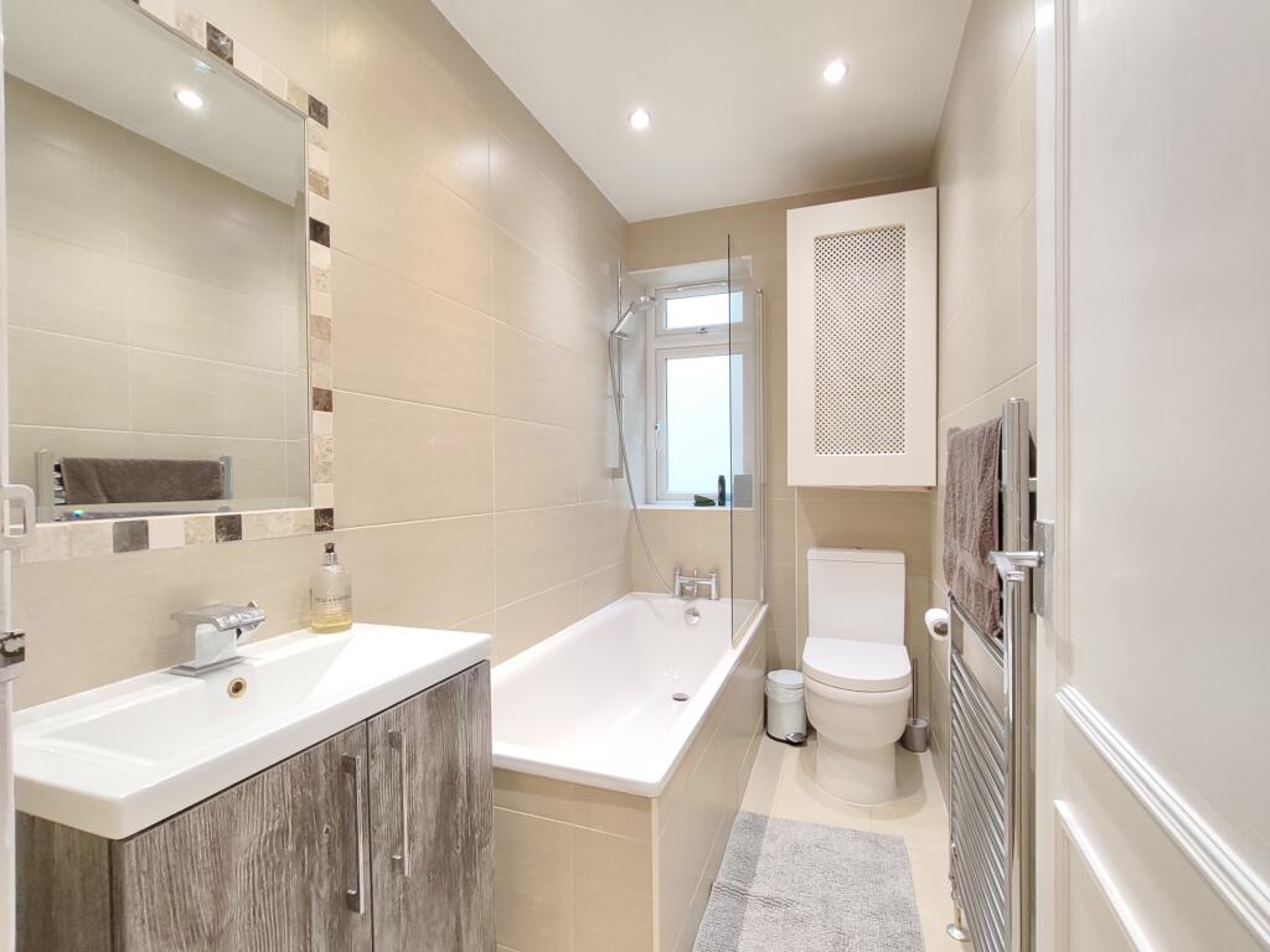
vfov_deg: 81.7
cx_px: 635
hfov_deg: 98.2
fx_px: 550
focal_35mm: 15
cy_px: 476
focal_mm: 1.67
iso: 200
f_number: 2.2
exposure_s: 1/50
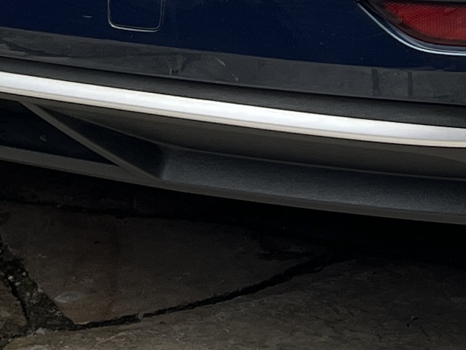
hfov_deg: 11.9
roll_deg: +0.0
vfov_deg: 8.3
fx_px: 2207
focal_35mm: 164
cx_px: 489
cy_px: -495
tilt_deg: -4.5
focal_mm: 5.1
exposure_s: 1/615
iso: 50
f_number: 1.6
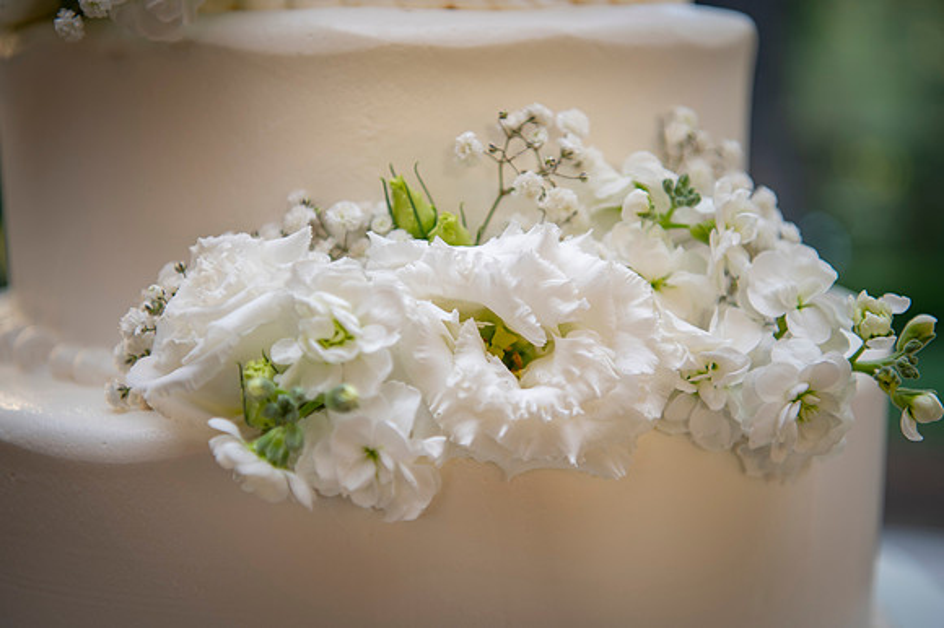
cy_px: 314
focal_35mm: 59
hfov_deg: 33.8
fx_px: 1553
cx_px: 472
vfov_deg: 22.9
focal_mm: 58
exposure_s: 1/100
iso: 250
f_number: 2.8
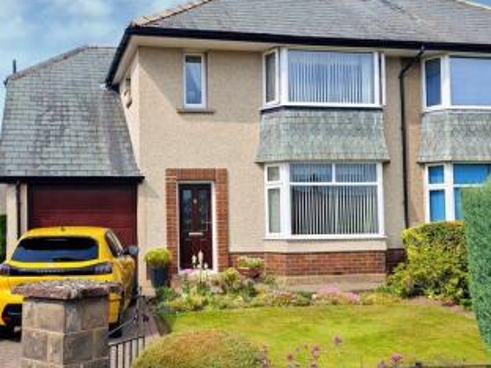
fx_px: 610
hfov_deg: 43.3
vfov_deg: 33.6
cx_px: 169
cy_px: 208
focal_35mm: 43
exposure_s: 1/1882
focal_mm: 8.72
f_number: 2
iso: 50
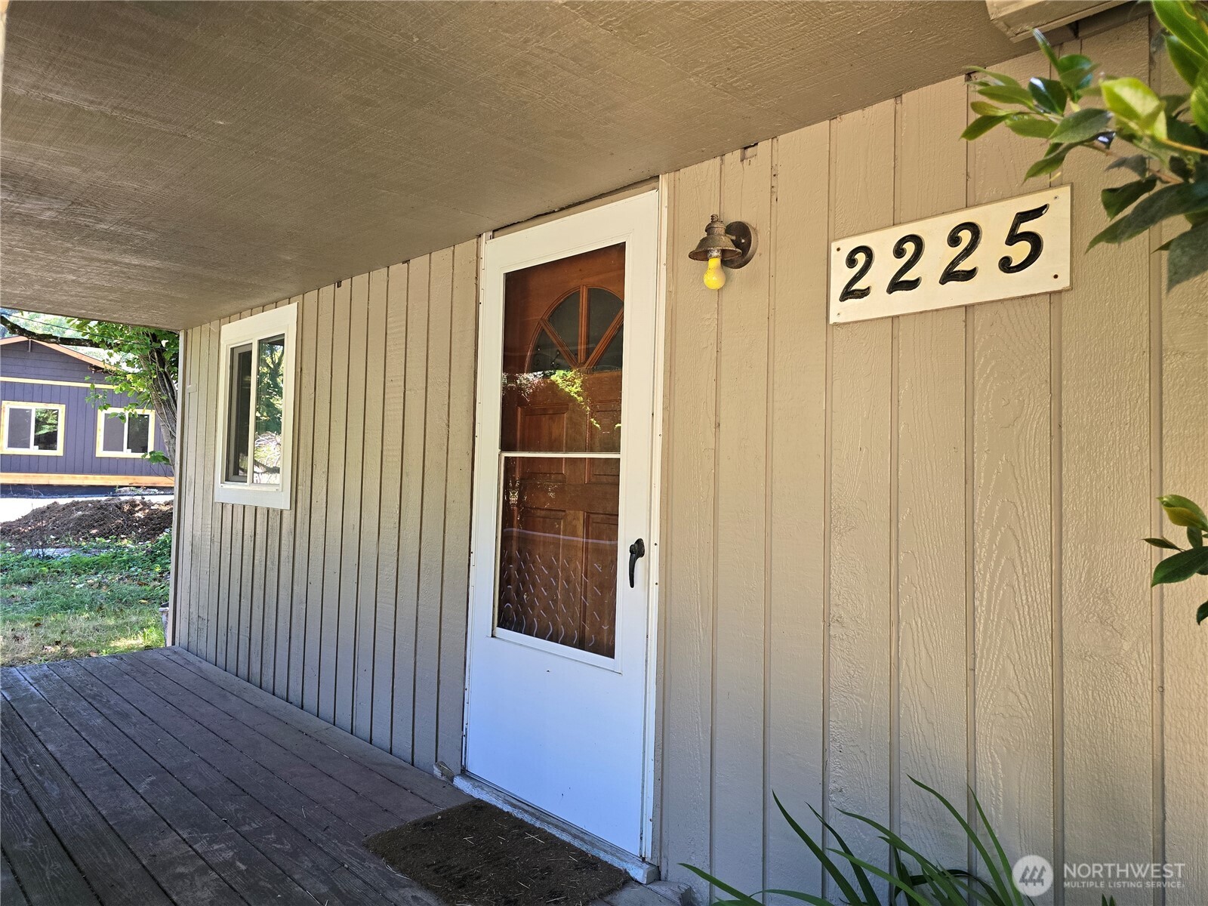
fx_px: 803
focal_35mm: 23
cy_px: 453
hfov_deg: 73.9
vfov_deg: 58.9
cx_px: 604
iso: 160
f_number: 1.7
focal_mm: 6.3
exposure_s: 1/180
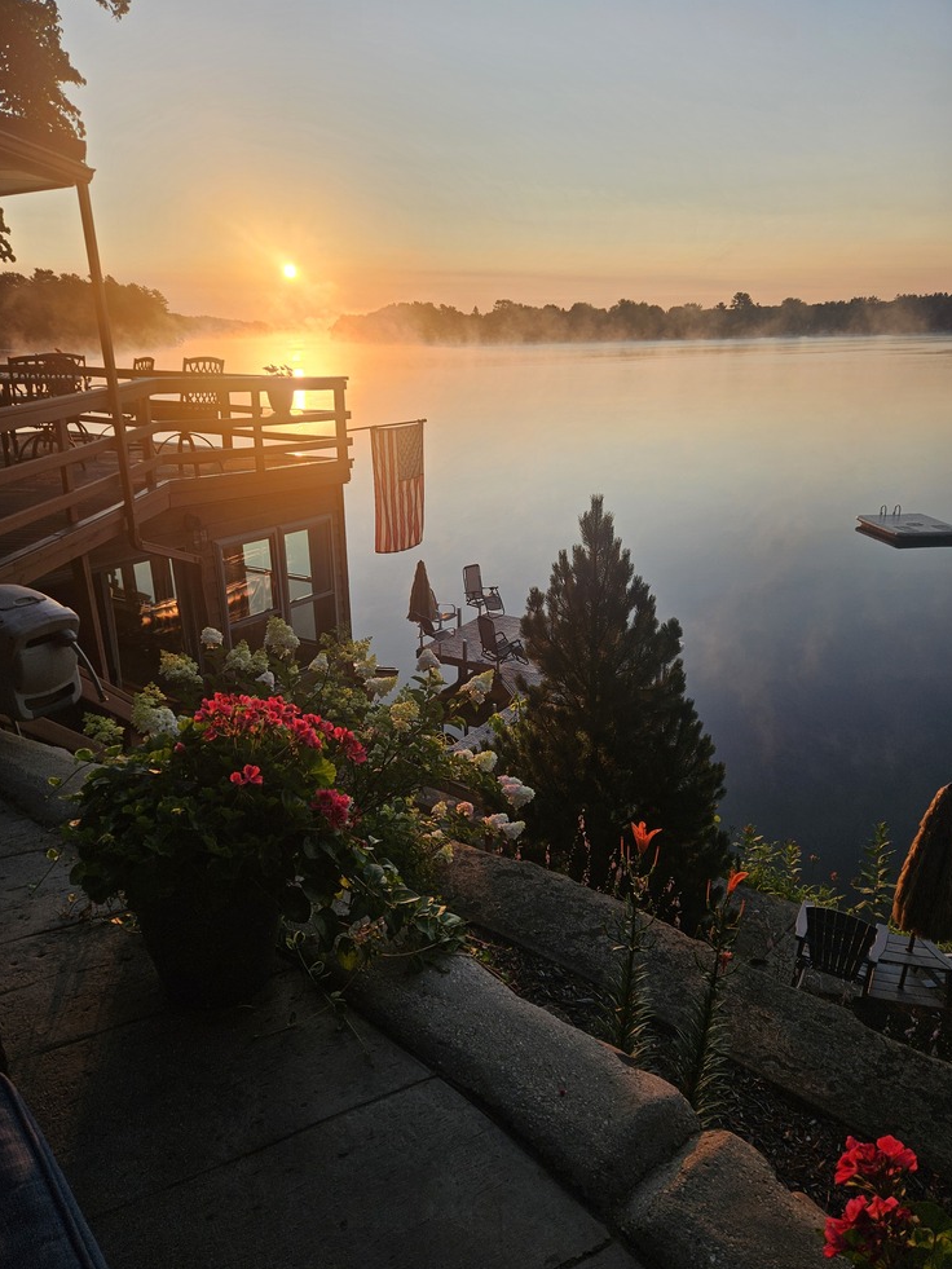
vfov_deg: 71.6
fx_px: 880
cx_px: 471
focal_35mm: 24
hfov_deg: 56.8
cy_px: 618
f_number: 1.8
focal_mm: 5.4
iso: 25
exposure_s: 1/1105
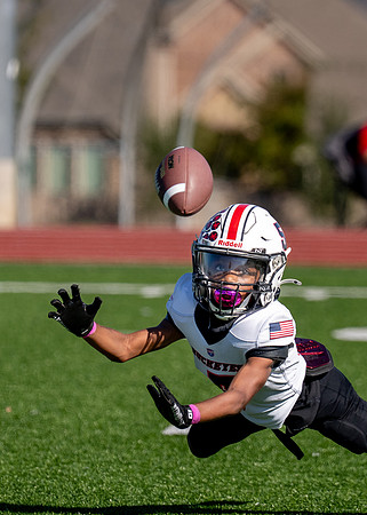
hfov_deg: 2.6
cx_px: 272
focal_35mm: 545
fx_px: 7960
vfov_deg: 3.7
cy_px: 225
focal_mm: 176
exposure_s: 1/4000
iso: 160
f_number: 2.8
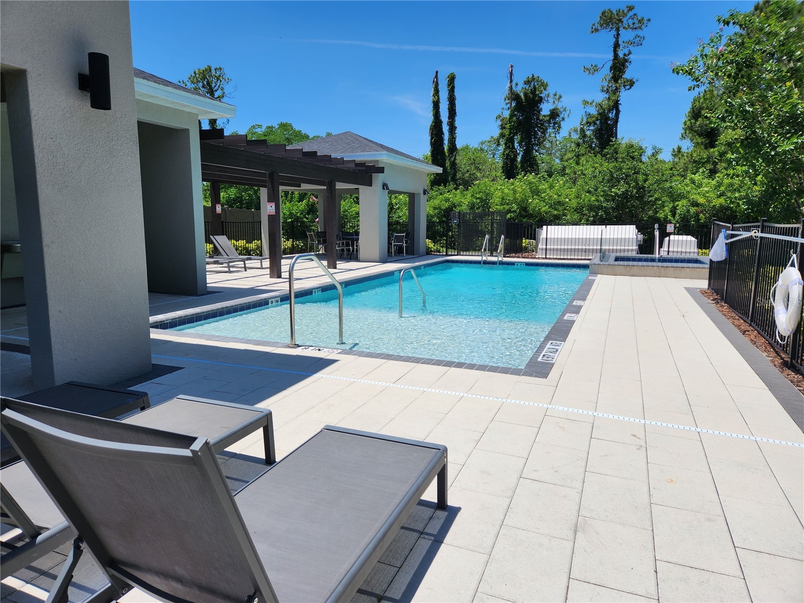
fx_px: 534
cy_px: 302
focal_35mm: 23
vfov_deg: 58.9
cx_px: 402
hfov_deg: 73.9
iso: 20
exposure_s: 1/2430
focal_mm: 5.4
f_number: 1.8
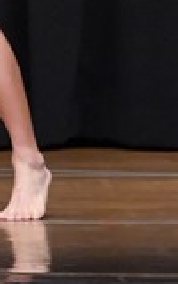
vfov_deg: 2.0
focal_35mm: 1074
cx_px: -300
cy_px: -165
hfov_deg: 1.2
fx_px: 8336
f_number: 5.6
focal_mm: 145
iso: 8000
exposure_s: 1/400
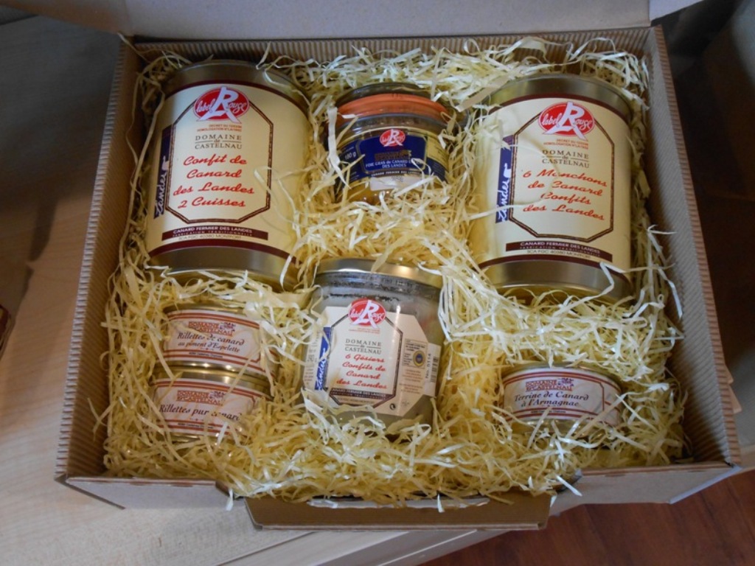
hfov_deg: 49.0
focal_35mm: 38
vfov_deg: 37.7
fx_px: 829
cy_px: 283
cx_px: 378
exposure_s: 1/30
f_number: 4.2
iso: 320
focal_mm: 6.8
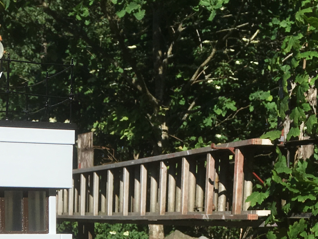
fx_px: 763
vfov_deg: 16.8
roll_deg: -1.4
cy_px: 303
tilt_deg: -9.7
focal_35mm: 83
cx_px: 8
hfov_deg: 22.7
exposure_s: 1/2137
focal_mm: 4.15
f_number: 2.2
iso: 25
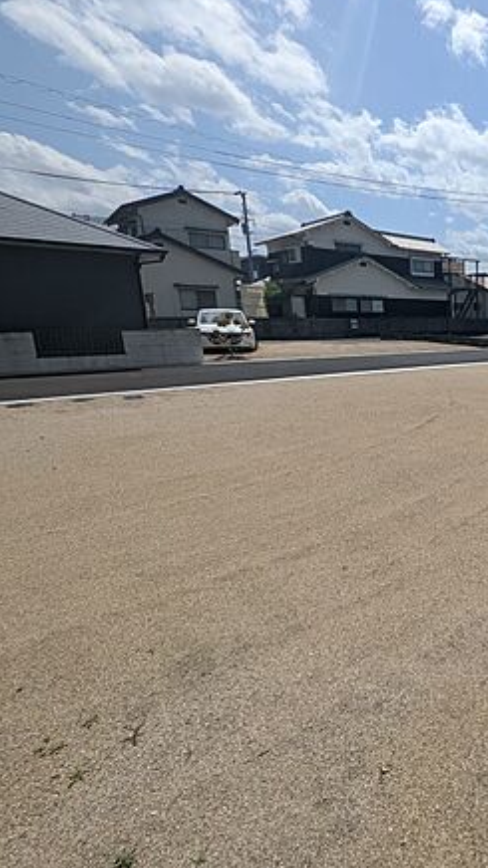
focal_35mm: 21
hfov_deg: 42.5
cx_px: 532
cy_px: 424
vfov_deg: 83.8
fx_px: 483
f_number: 2.2
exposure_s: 1/4808
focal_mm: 1.83
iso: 53
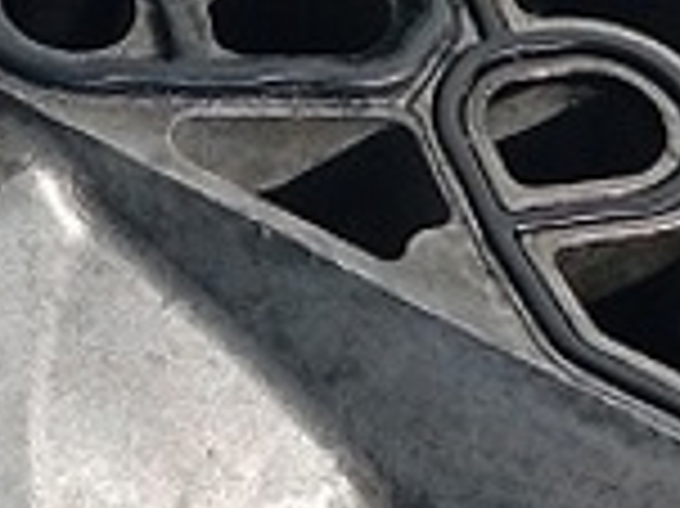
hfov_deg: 8.9
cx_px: -74
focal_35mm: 220
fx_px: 4318
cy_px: 288
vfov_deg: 6.7
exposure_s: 1/1005
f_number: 1.8
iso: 50
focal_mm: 3.96
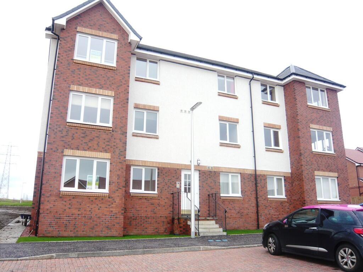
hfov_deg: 63.4
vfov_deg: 49.7
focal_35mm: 28
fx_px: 294
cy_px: 136
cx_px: 182
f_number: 2.8
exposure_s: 1/80
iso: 100
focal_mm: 4.6
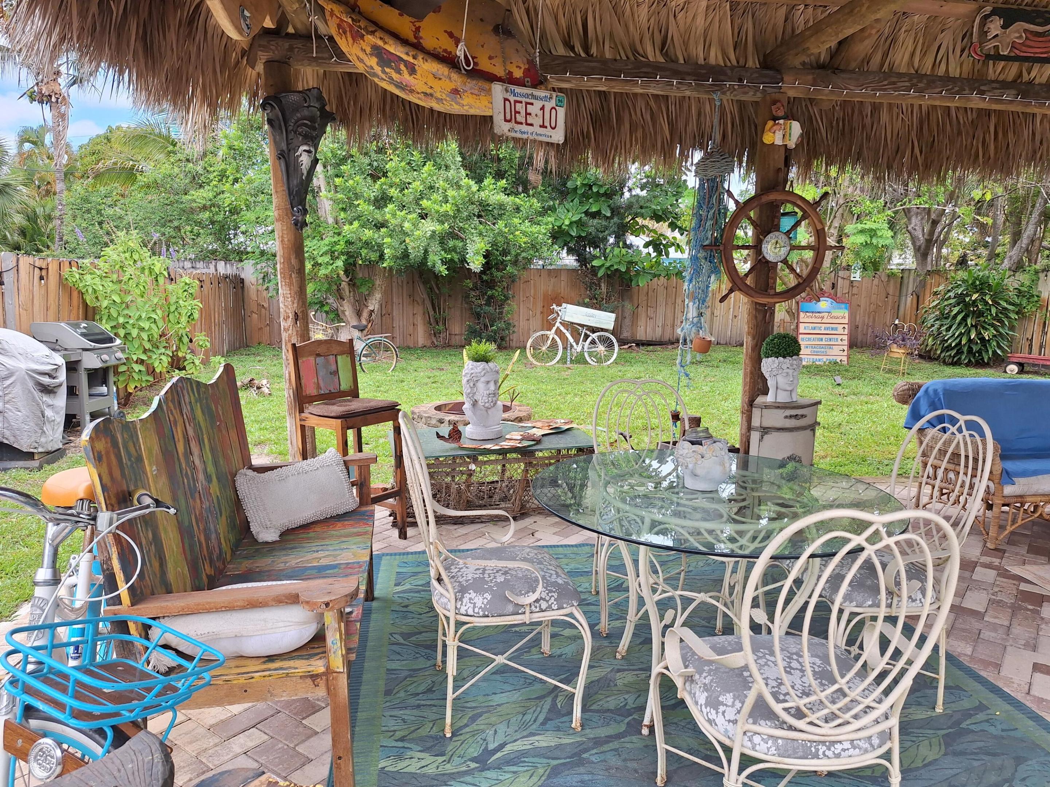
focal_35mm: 23
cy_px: 394
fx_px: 698
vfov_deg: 58.9
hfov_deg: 73.9
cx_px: 525
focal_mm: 5.54
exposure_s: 1/785
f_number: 1.8
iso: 40
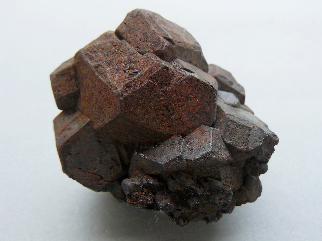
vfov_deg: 39.7
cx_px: 161
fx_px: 335
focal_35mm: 36
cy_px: 120
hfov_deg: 51.4
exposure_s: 1/100
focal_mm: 6
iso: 100
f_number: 4
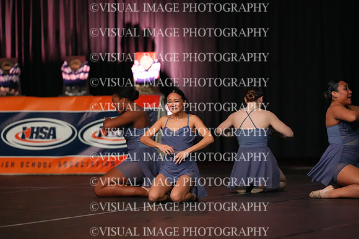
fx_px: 2992
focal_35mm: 300
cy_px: 120
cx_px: 180
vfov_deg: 4.6
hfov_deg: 6.9
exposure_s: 1/1250
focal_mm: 300
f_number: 3.5
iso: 16000
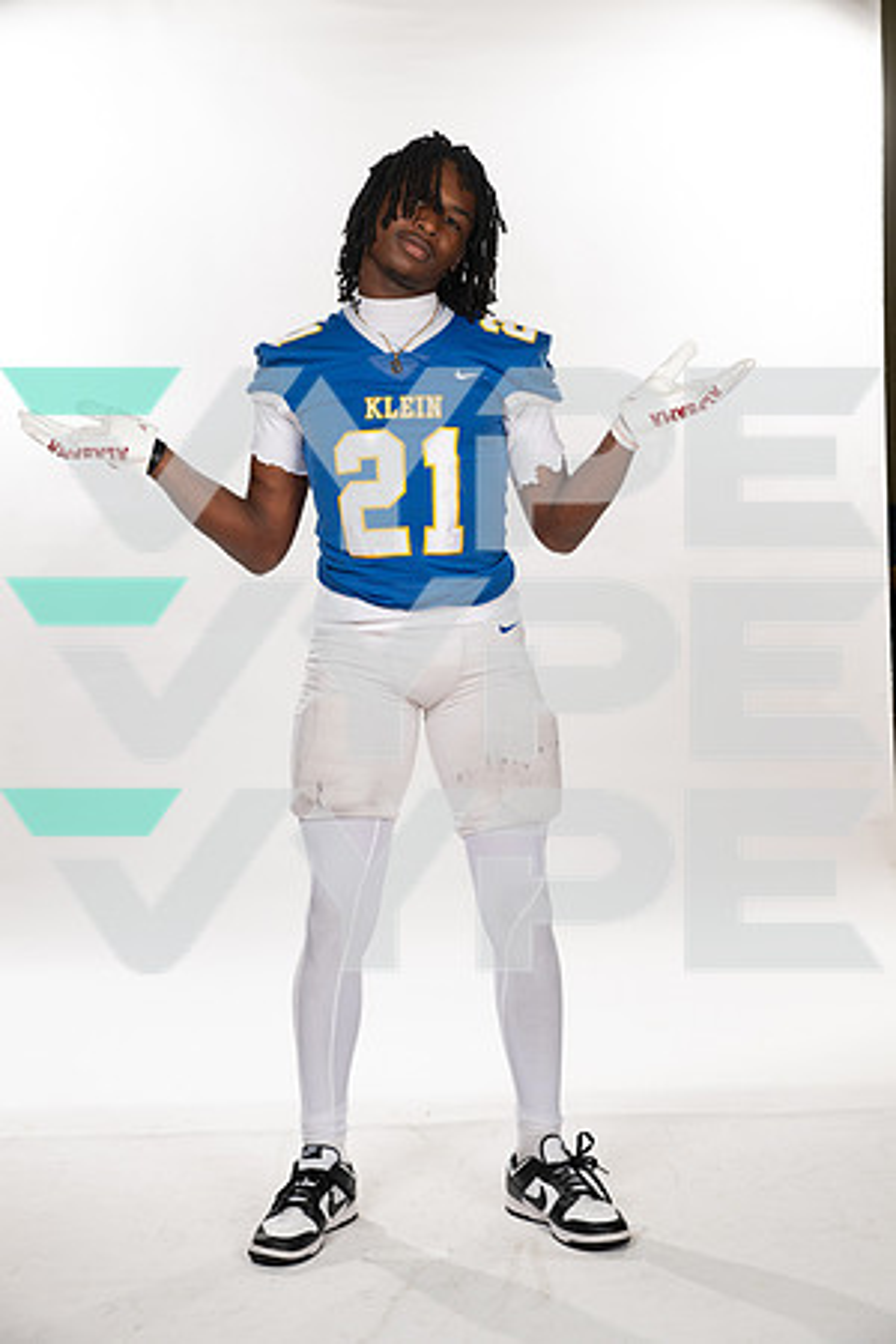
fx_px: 2091
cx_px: 448
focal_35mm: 56
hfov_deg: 24.2
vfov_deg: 35.6
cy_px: 672
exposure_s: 1/320
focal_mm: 56
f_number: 7.1
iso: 800
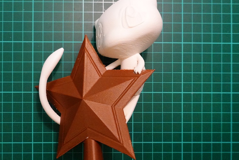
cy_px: 87
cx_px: 86
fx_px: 232
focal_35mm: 35
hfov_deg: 53.7
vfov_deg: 37.8
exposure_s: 1/500
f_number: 4
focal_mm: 9
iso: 4000
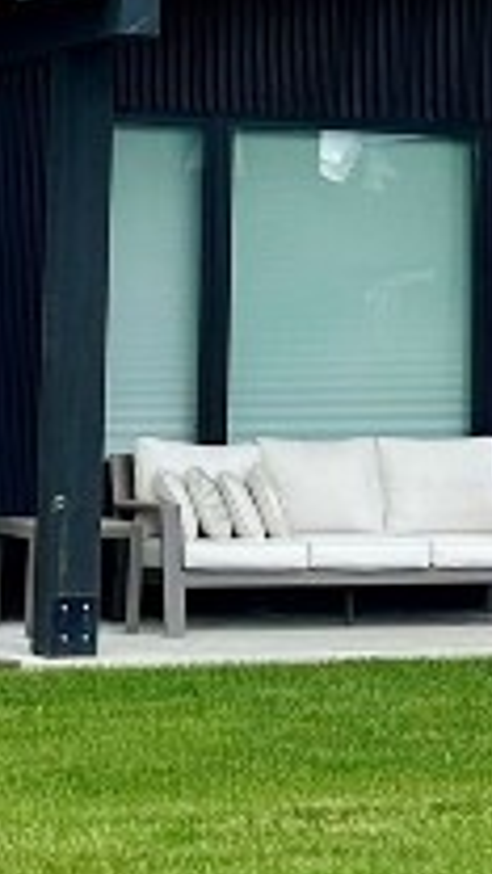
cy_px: -420
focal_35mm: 129
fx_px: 2992
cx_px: 597
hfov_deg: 9.3
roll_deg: -0.4
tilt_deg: +8.3
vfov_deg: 15.4
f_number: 1.78
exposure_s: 1/3597
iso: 80
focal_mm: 6.86
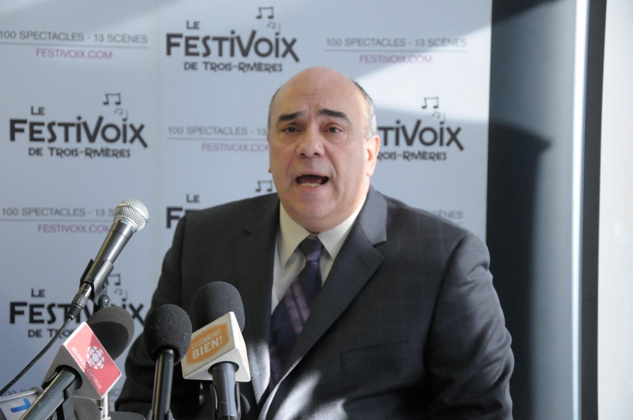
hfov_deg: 21.9
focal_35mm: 93
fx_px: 1633
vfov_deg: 14.7
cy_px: 210
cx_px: 316
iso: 1250
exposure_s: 1/80
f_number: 5.3
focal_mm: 62
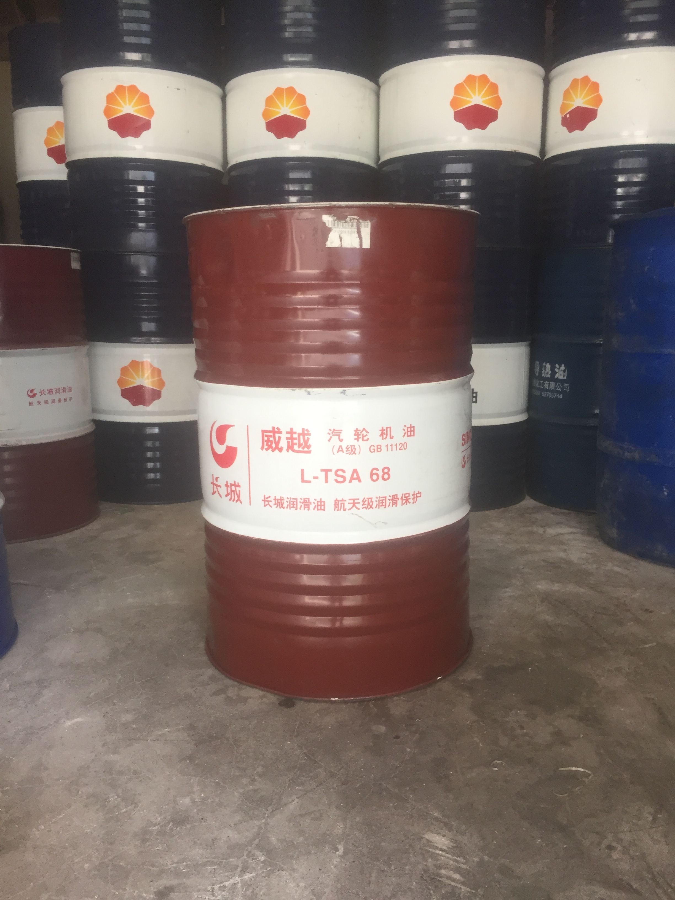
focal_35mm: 29
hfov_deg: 48.2
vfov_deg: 61.7
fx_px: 754
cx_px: 338
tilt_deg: -10.9
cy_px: 450
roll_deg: +0.2
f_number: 2.2
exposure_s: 1/30
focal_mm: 4.15
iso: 32
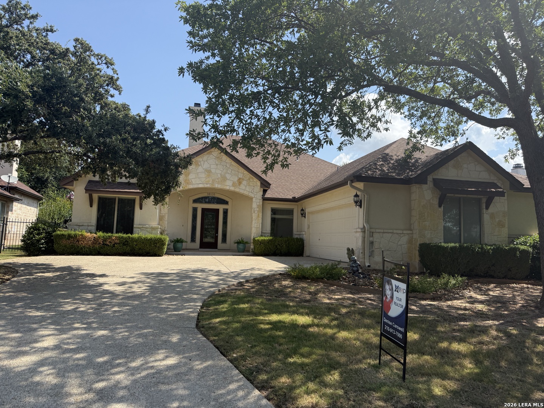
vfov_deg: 56.8
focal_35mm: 24
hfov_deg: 71.6
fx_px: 377
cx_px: 272
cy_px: 204
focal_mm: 6.76
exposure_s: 1/3953
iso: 100
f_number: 1.78
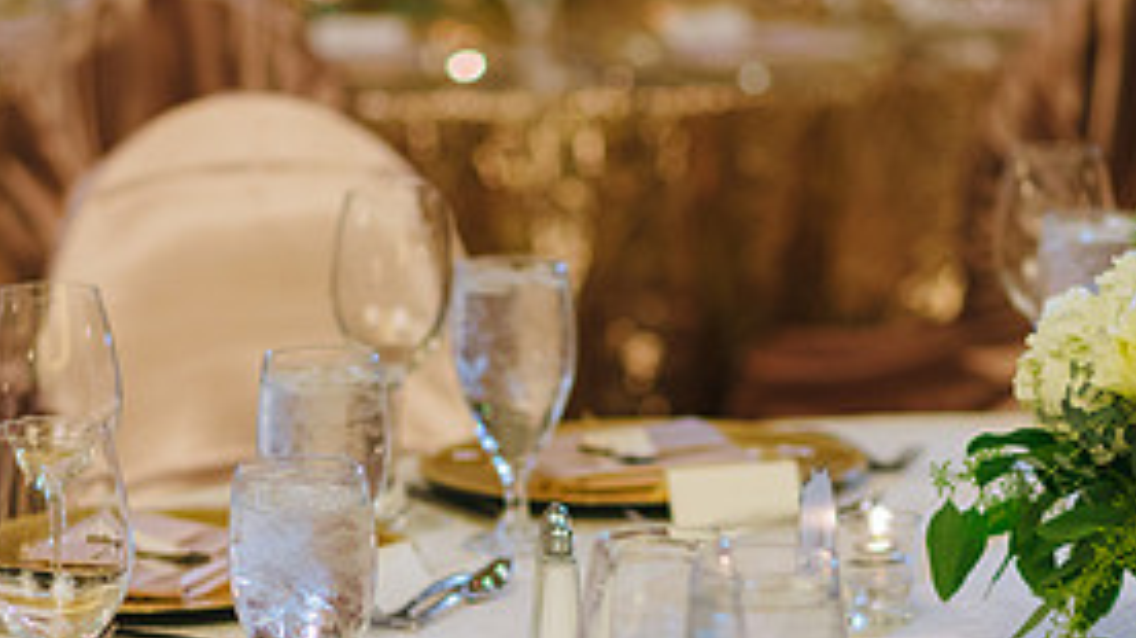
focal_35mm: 187
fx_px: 5631
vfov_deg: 6.5
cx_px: 552
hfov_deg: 11.5
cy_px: 685
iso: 1600
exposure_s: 1/125
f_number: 2.2
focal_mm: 85
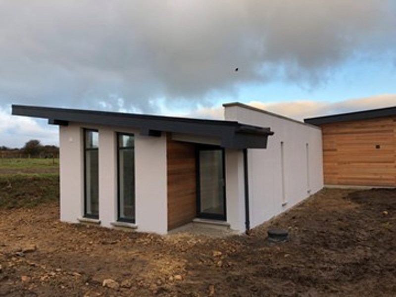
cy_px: 148
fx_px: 320
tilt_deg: +2.2
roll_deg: +1.7
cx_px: 198
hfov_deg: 63.4
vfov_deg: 49.7
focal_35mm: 28
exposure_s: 1/316
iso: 20
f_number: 1.8
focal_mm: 3.99
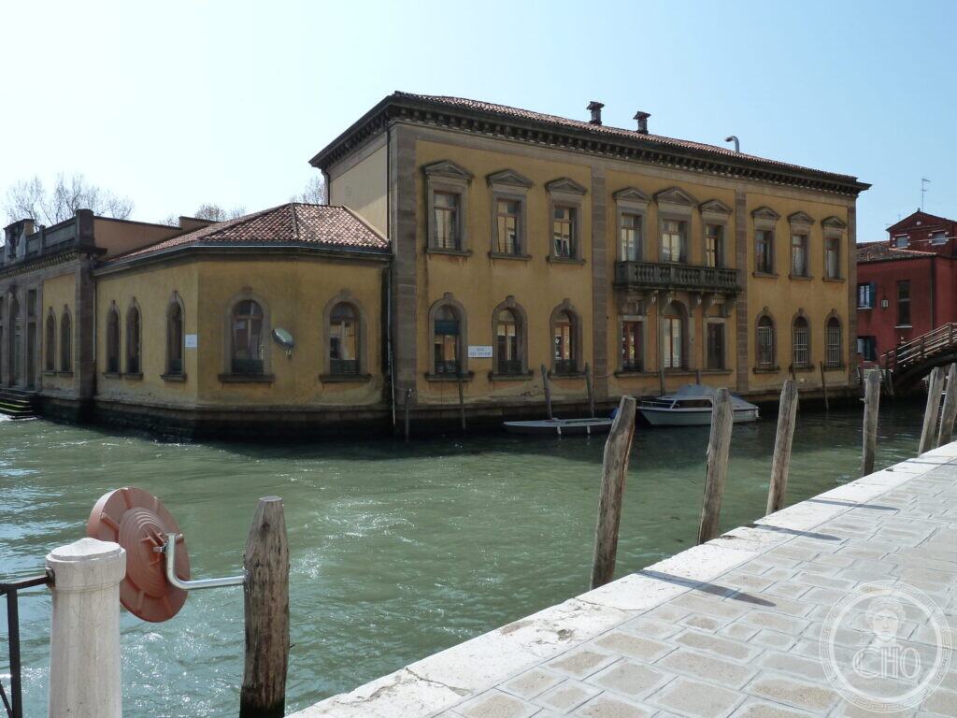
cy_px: 359
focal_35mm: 25
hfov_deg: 69.4
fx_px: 691
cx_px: 478
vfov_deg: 54.9
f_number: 5
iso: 125
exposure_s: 1/400
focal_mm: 4.1
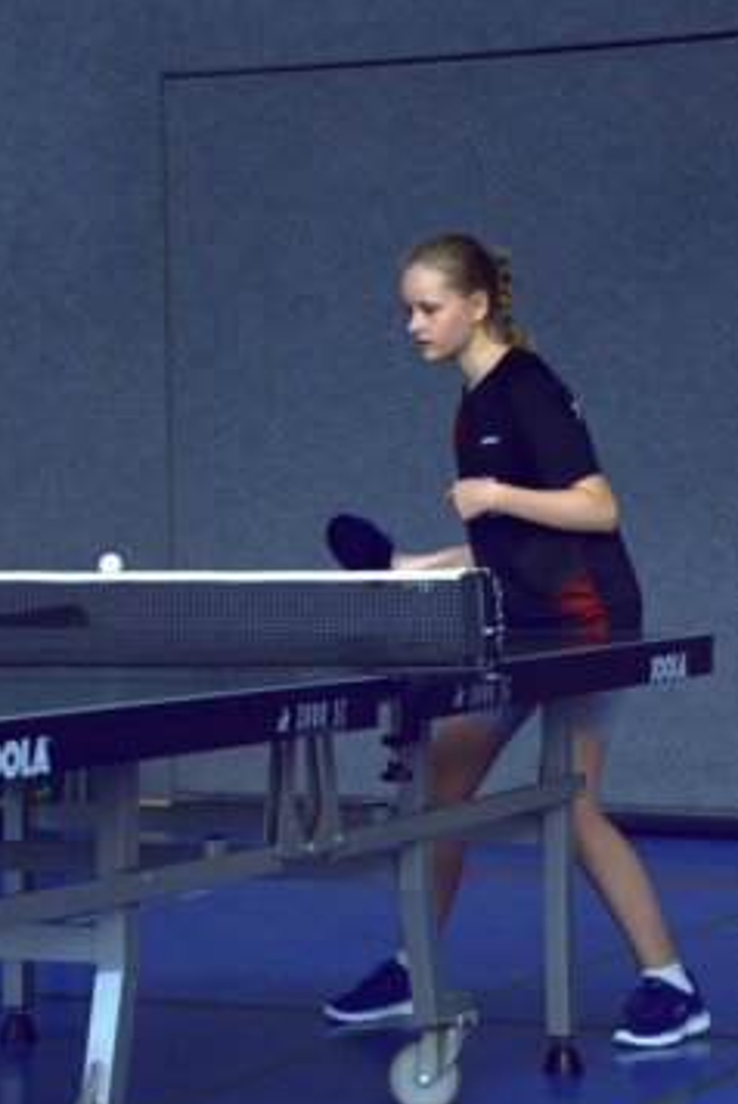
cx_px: 330
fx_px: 3621
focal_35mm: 118
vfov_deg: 17.3
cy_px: 518
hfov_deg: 11.6
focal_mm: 70
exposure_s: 1/1250
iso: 3200
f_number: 5.6
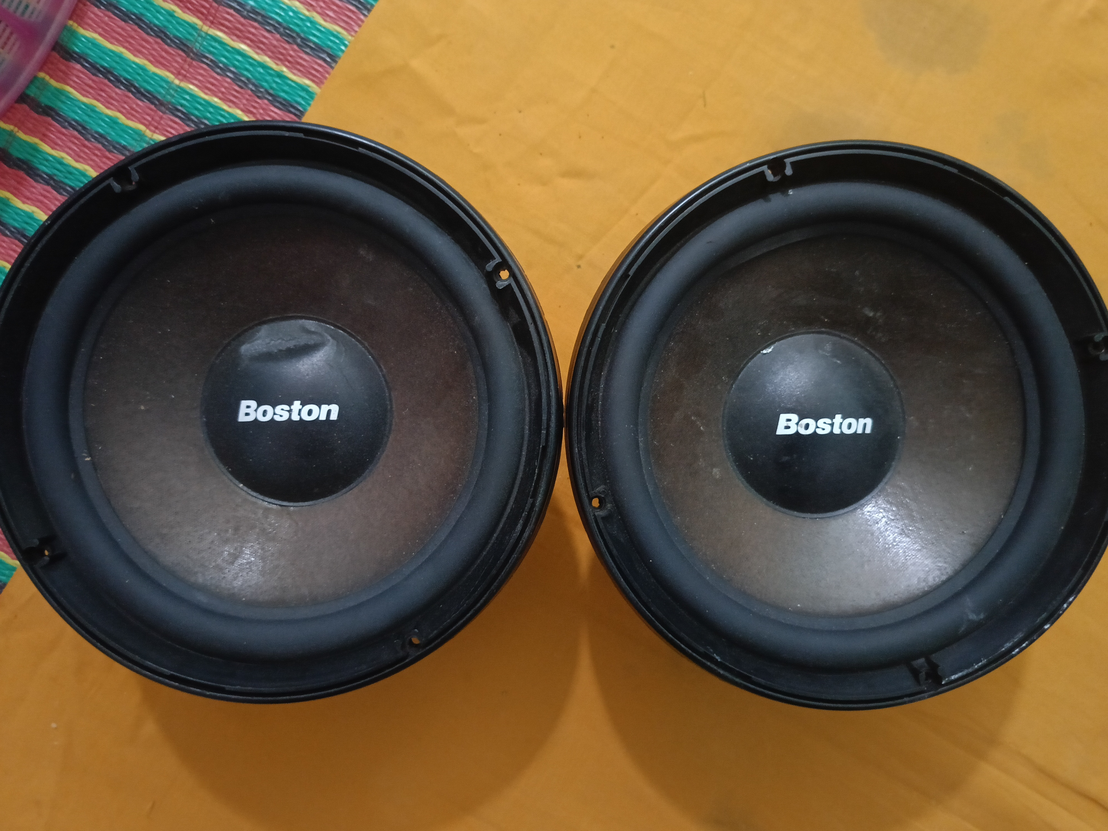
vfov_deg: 56.8
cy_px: 416
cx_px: 554
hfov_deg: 71.6
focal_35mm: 24
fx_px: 768
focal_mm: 5.24
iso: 6400
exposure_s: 1/25
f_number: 1.75
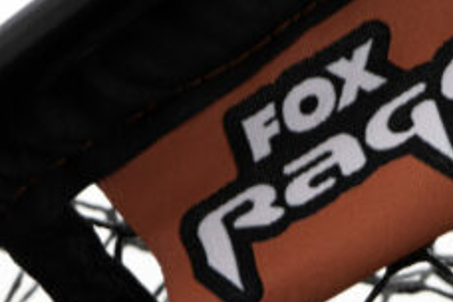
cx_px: 324
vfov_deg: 5.0
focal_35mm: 276
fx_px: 3473
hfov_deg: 7.5
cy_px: 124
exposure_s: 6
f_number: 36
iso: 1000
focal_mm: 105
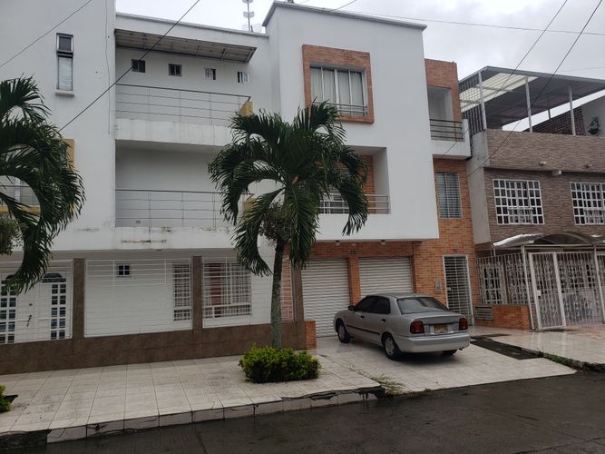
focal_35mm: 26
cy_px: 227
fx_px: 454
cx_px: 302
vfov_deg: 53.0
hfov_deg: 67.3
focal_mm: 4.3
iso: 50
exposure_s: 1/734
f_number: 2.4
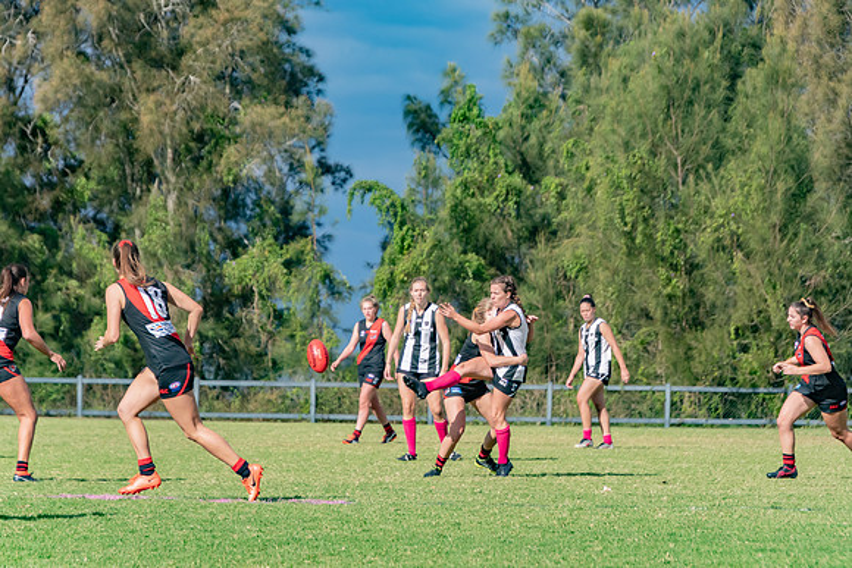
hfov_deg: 8.8
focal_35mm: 234
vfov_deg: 5.9
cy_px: 284
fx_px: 5535
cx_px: 426
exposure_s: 1/4000
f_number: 6.3
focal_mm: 155
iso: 800
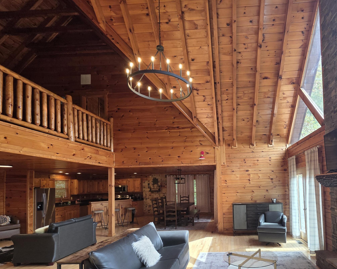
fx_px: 189
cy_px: 178
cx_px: 222
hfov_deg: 80.7
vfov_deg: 69.0
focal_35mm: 19
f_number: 1.9
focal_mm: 2.2
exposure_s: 1/120
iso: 64
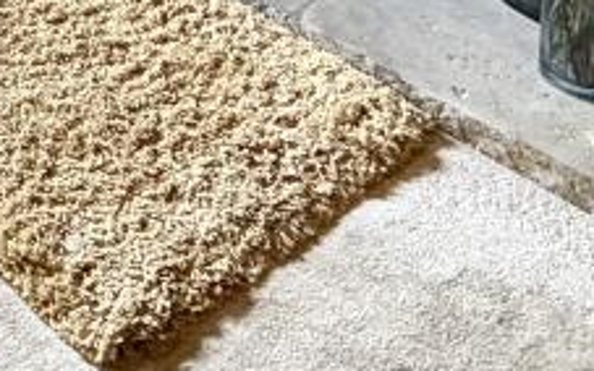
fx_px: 1085
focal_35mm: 67
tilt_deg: -5.3
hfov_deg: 24.3
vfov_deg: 13.2
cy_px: -570
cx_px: -283
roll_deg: +0.8
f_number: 2.2
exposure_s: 1/100
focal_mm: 2.22
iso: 320
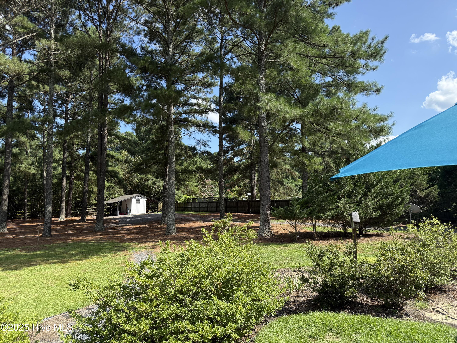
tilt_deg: +6.8
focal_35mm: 24
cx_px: 228
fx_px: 317
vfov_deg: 56.8
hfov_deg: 71.6
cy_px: 172
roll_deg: +1.1
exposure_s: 1/2110
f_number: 1.78
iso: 100
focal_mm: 6.76
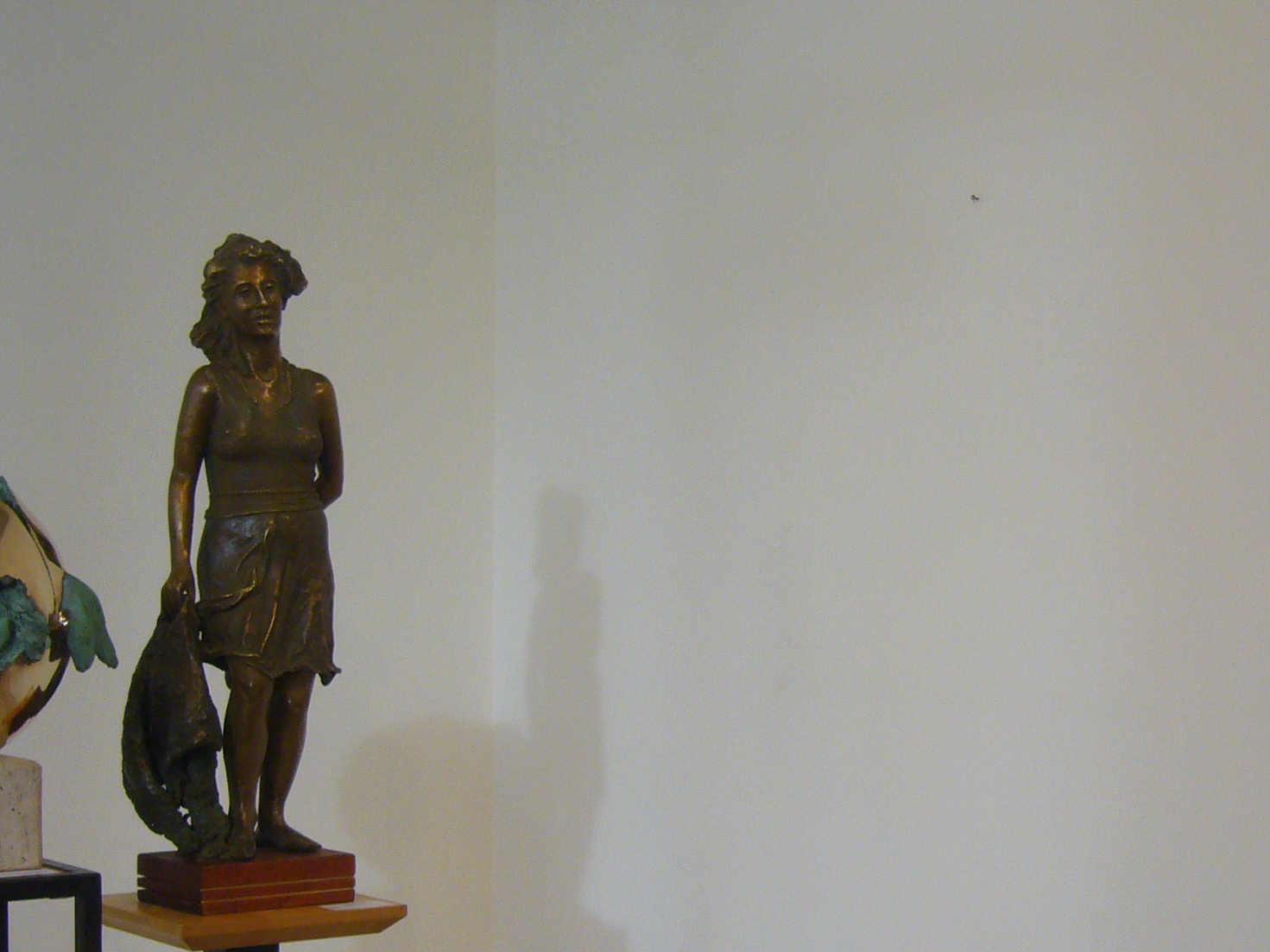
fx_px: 2458
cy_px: 649
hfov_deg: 28.8
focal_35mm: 67
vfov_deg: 21.8
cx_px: 836
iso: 100
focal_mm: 5.8
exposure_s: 1/40
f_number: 2.8
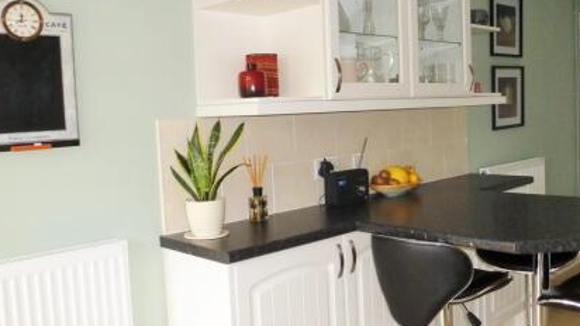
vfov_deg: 32.0
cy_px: 152
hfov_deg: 53.9
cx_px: 324
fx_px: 569
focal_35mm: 37
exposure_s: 1/60
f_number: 3.3
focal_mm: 4.3
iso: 250
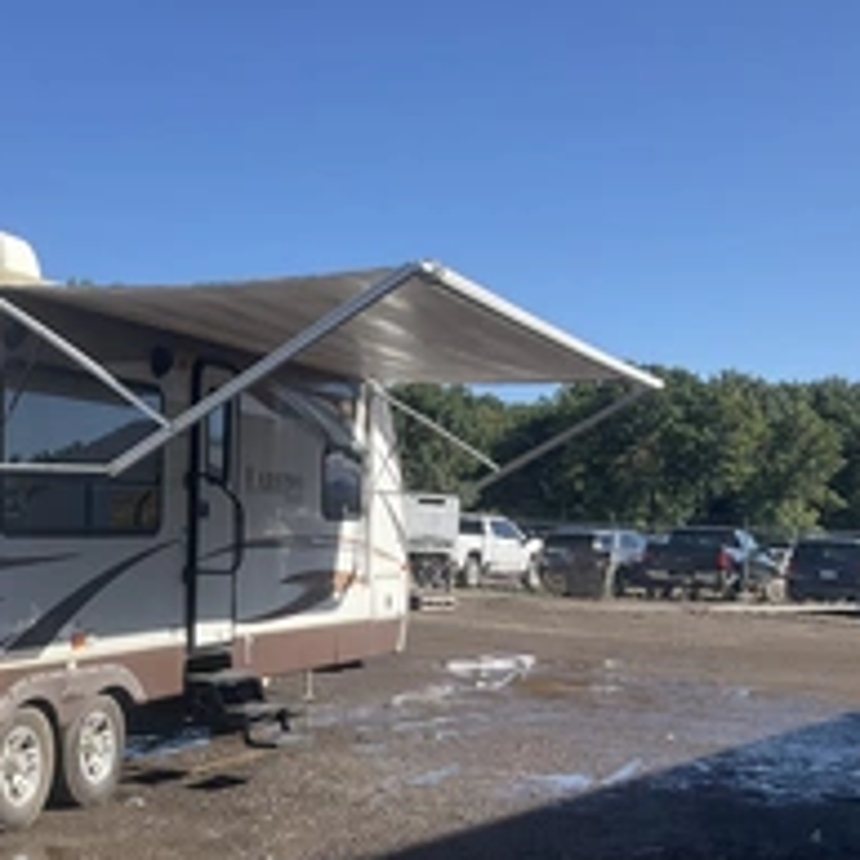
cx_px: -4
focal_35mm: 53
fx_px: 1490
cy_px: 517
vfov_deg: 32.1
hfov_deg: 30.0
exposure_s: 1/1730
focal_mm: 3
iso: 25
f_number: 1.8
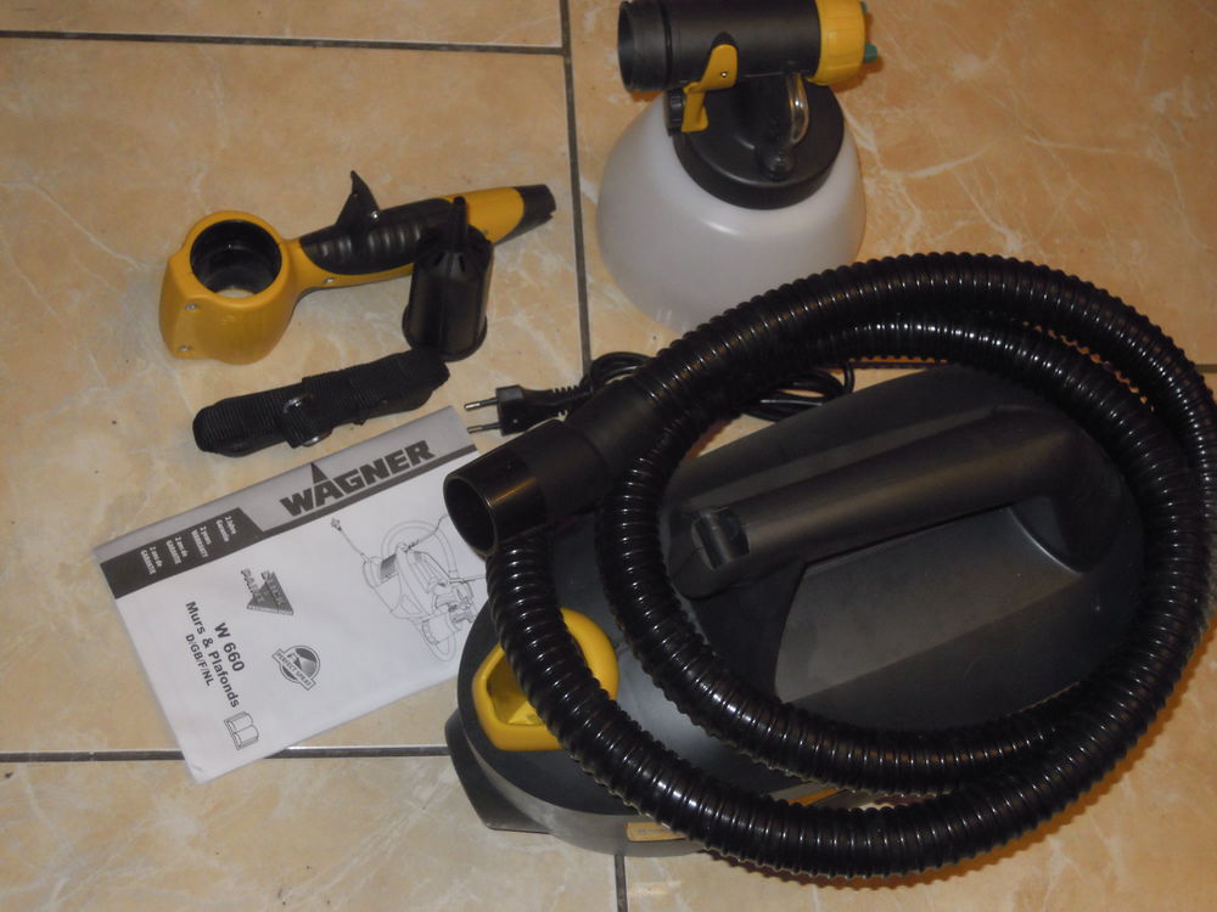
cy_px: 456
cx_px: 608
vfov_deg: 27.0
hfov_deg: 35.5
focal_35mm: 54
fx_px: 1898
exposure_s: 1/40
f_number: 3.7
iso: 400
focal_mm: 9.6
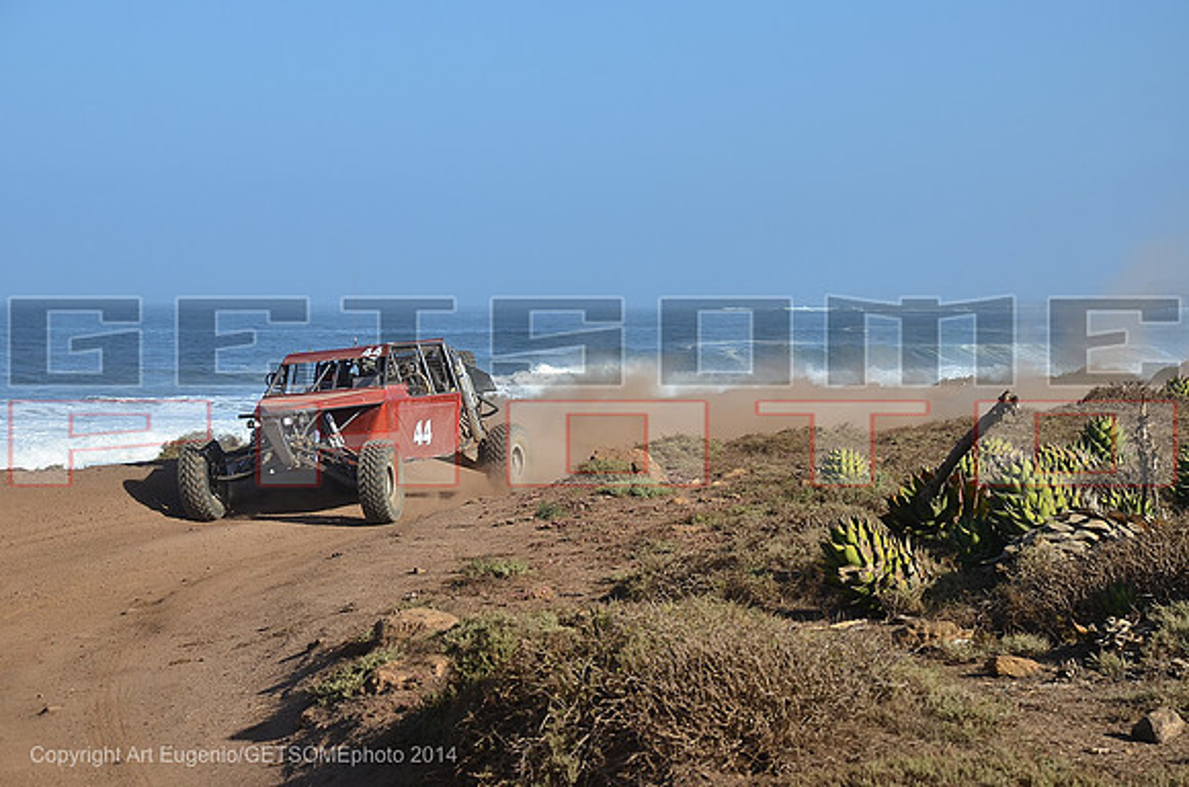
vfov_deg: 13.8
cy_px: 394
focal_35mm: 99
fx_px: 3263
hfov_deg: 20.7
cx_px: 594
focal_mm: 66
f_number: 7.1
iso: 200
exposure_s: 1/640
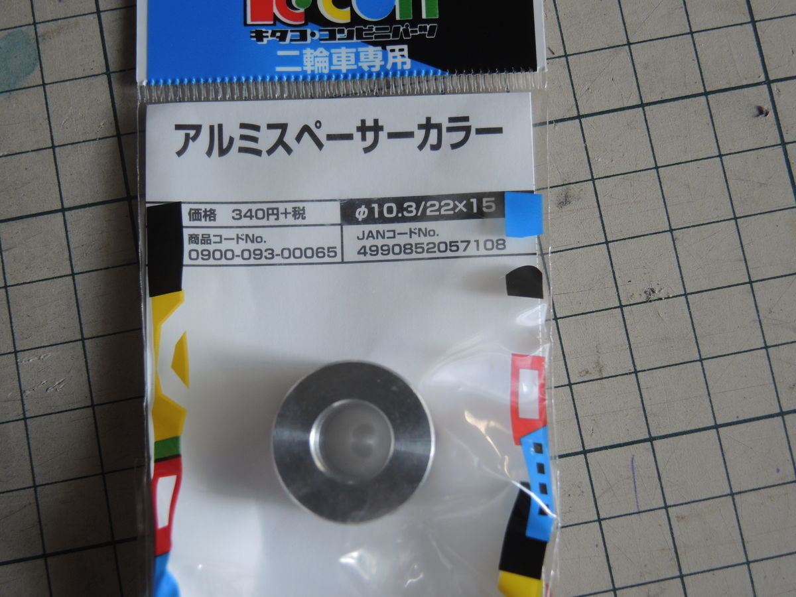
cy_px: 298
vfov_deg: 34.3
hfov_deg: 44.8
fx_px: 966
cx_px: 398
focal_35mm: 42
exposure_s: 1/50
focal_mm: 9
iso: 160
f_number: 2.5
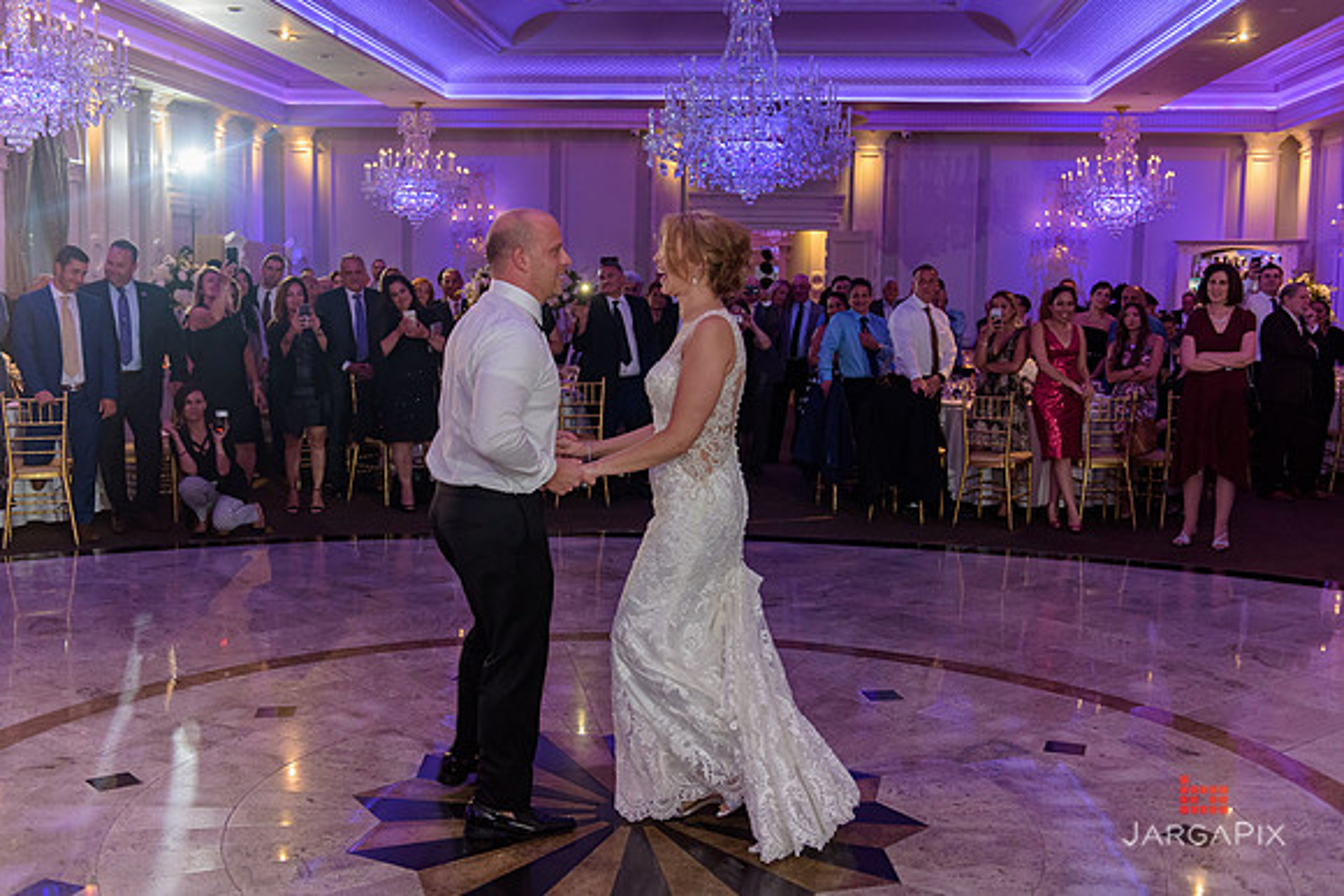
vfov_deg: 35.1
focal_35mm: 38
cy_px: 448
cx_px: 672
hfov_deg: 50.7
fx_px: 1419
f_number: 3.2
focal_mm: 38
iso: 1600
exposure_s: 1/125
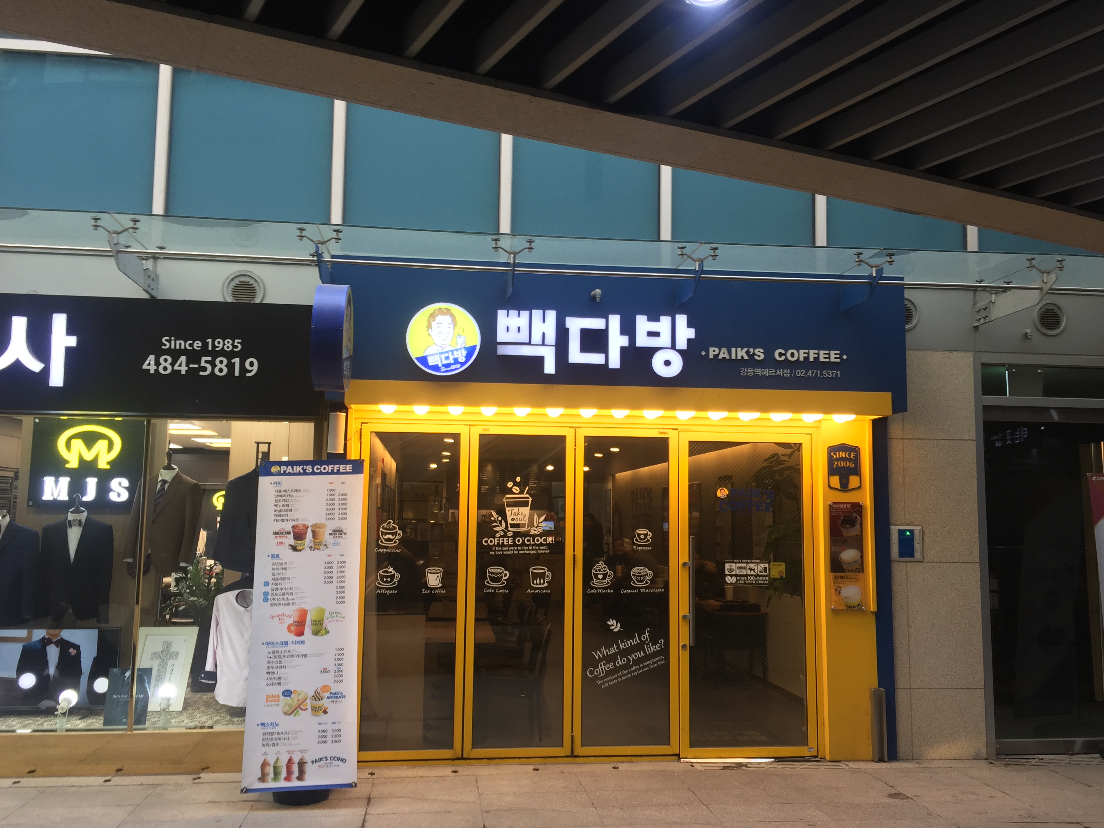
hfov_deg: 60.0
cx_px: 557
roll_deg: +0.2
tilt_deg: +5.5
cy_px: 422
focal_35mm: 30
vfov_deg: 46.8
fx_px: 957
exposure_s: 1/40
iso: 40
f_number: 2.2
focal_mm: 4.15
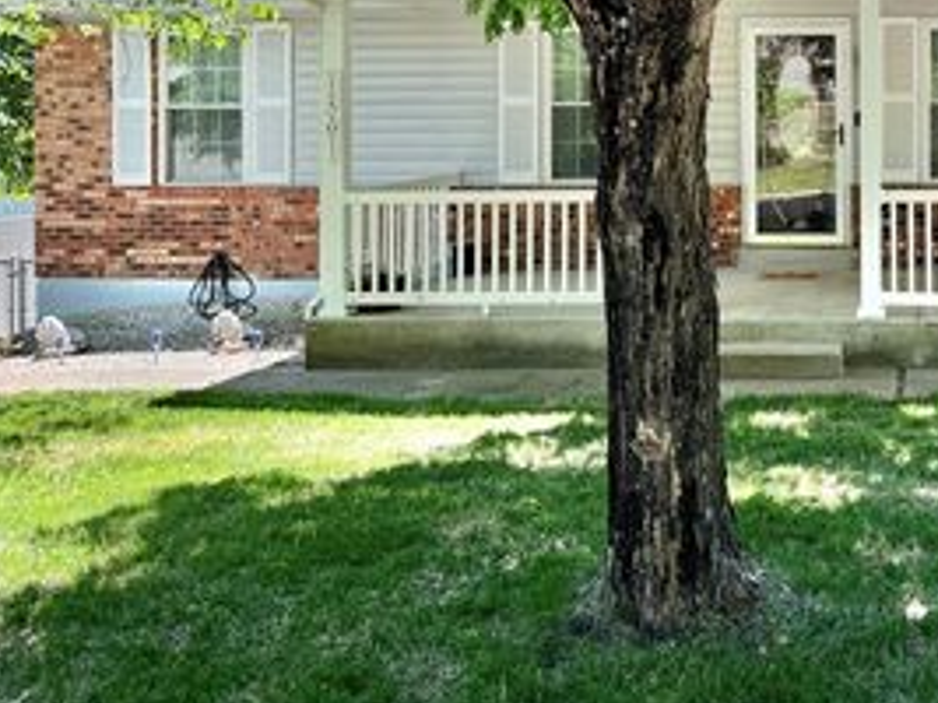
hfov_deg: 38.9
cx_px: 857
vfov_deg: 30.9
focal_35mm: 45
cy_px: 86
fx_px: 1219
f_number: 1.78
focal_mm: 6.76
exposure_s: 1/979
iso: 100
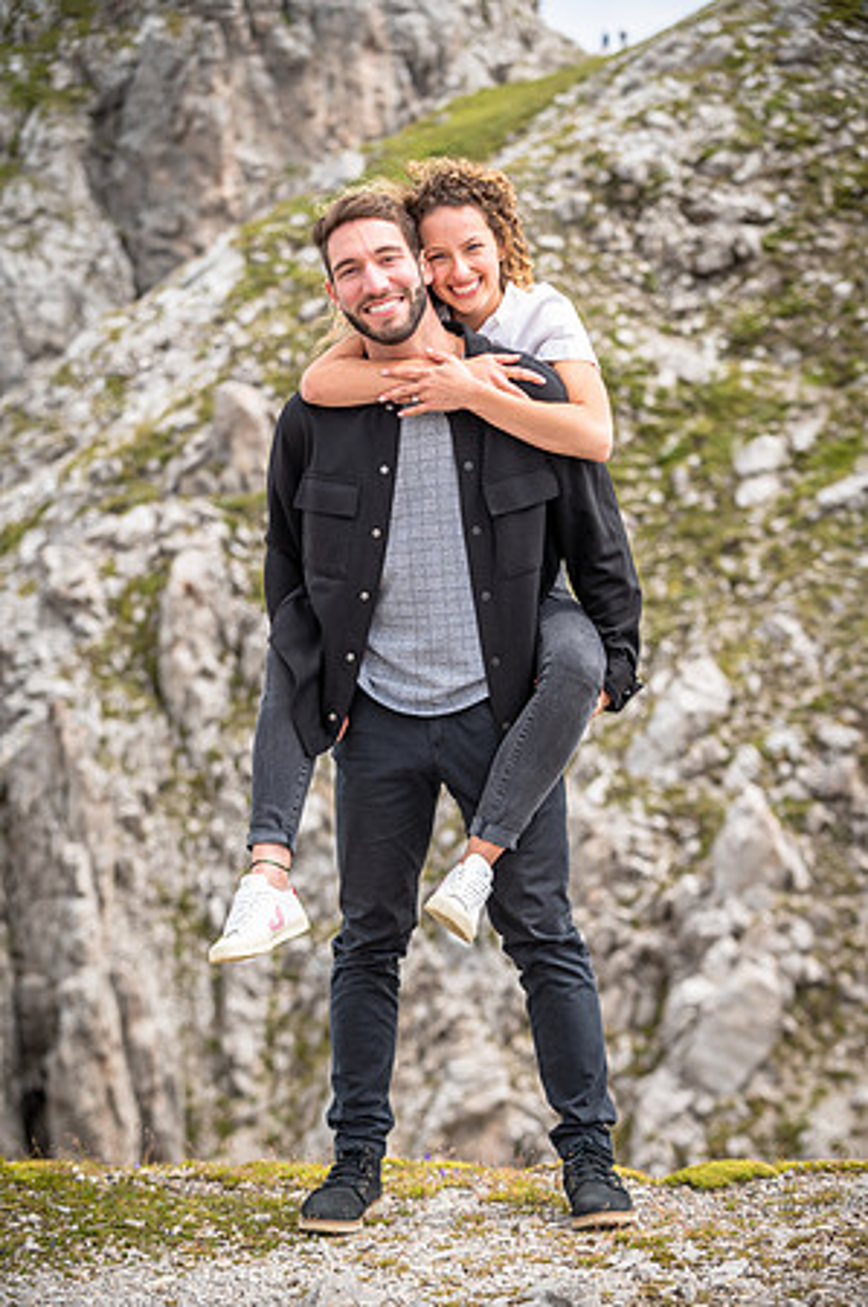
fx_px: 2972
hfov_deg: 16.6
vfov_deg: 24.8
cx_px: 434
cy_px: 654
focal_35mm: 82
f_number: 4
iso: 100
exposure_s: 1/640
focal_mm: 82
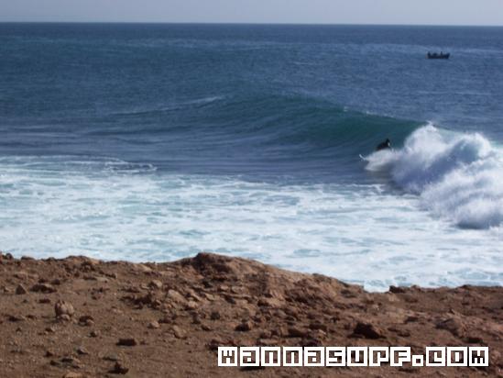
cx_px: 252
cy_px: 189
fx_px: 1482
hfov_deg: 19.3
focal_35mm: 102
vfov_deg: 14.5
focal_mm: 16.8
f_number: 8.7
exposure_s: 1/441
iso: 80
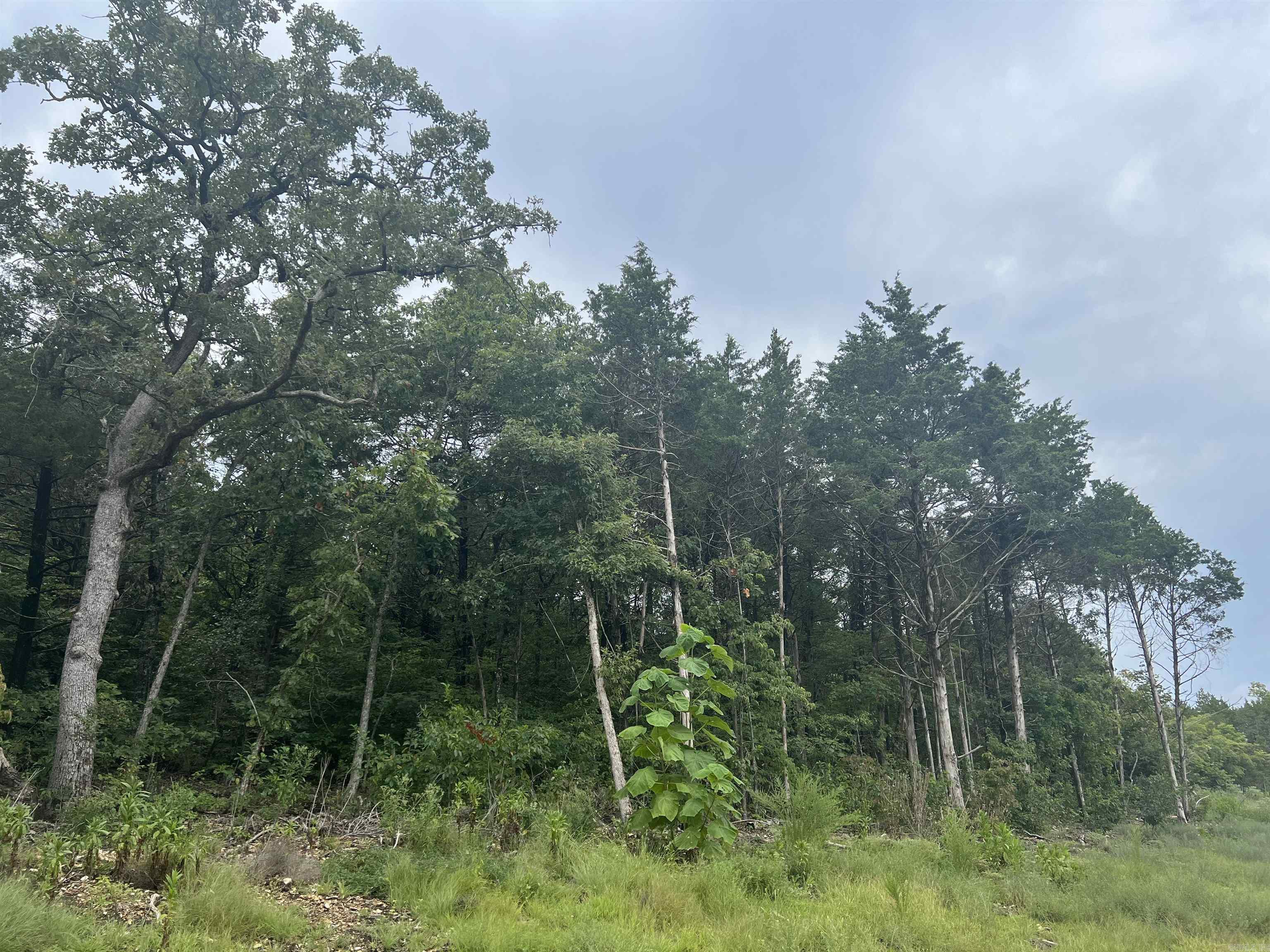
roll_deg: +1.3
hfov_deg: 67.3
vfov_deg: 53.1
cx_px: 635
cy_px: 476
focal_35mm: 26
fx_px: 954
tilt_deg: +20.9
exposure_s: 1/2353
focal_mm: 5.7
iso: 50
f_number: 1.5
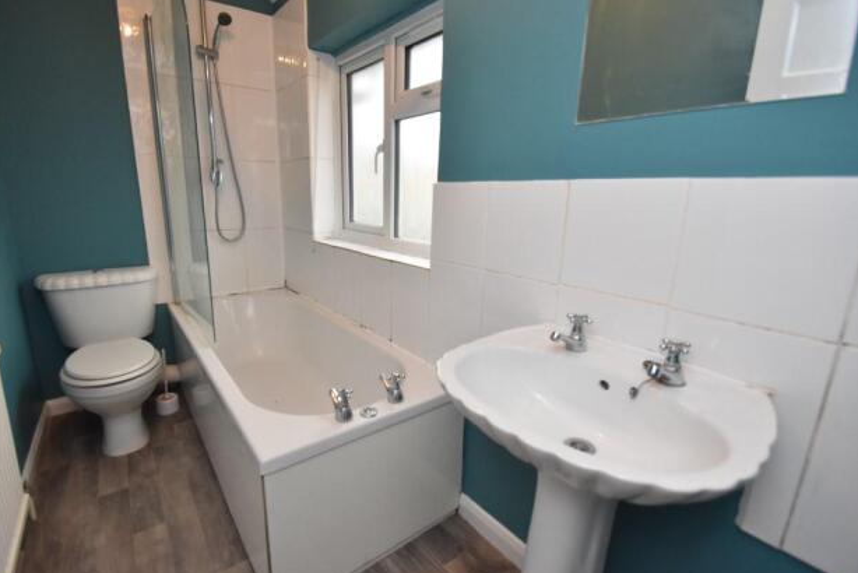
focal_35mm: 16
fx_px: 381
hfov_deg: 96.6
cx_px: 409
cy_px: 283
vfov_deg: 73.8
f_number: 4.5
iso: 800
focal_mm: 10
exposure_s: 1/80
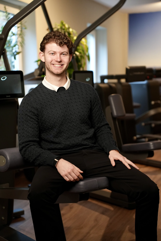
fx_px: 476
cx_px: 80
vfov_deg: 28.5
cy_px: 120
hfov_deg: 19.2
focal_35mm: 71
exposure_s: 1/160
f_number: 2.8
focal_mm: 71
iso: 2500
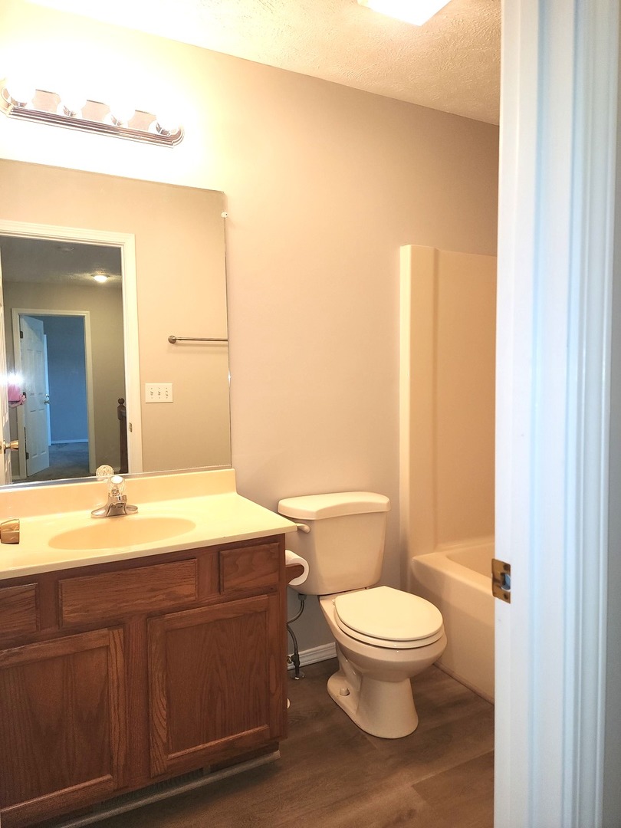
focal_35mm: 23
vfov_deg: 73.9
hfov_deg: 58.9
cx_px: 310
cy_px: 414
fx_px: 550
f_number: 1.8
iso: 80
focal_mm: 6.4
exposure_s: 1/60
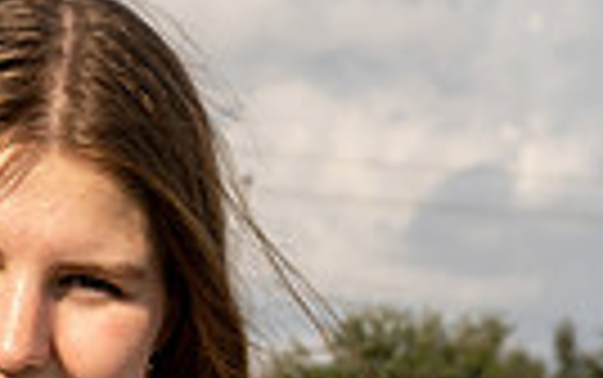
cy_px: 918
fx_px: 2697
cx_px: -32
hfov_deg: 12.6
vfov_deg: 7.5
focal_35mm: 164
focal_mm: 48
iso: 200
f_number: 8
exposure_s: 1/250
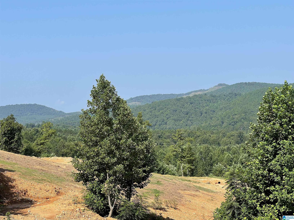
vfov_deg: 22.9
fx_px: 544
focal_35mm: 64
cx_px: 147
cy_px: 110
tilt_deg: +0.3
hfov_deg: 30.3
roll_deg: +3.2
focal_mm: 7.5
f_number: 2.2
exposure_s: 1/1107
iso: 20
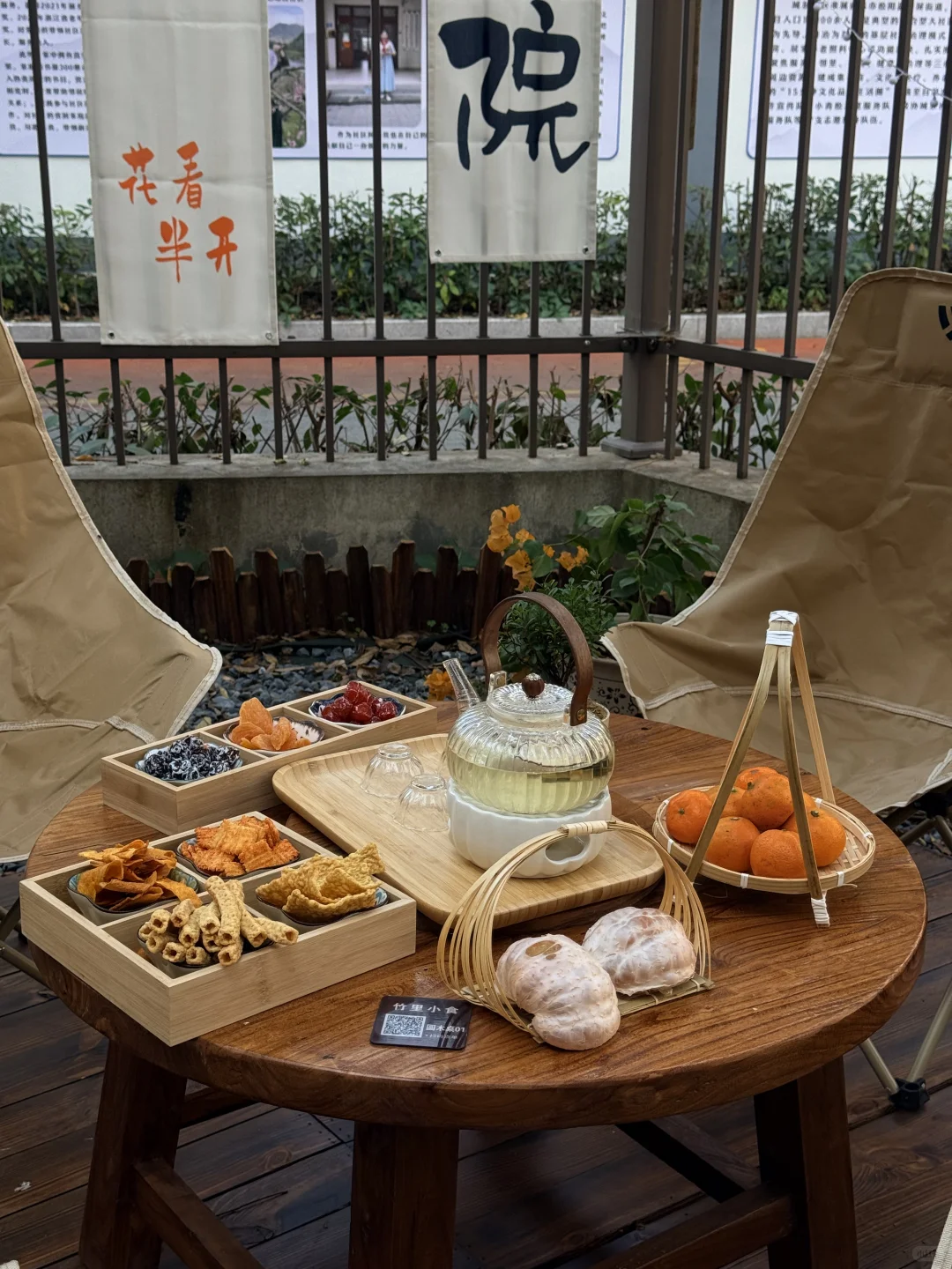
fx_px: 1760
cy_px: 634
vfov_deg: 39.7
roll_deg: -1.5
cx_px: 476
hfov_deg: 30.3
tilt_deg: -18.4
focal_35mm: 48
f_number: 1.78
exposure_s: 1/472
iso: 64
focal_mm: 6.76
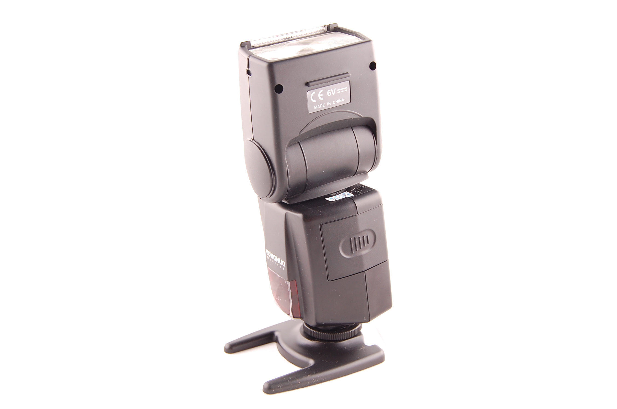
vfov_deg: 34.1
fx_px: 667
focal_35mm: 39
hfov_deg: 49.6
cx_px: 308
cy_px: 204
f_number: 8
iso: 200
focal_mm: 26
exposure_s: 1/250
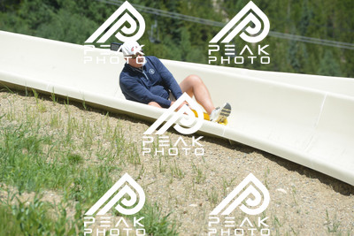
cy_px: 118
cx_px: 177
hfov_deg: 10.5
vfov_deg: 7.0
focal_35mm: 195
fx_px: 1918
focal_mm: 195
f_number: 6.3
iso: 200
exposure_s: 1/640
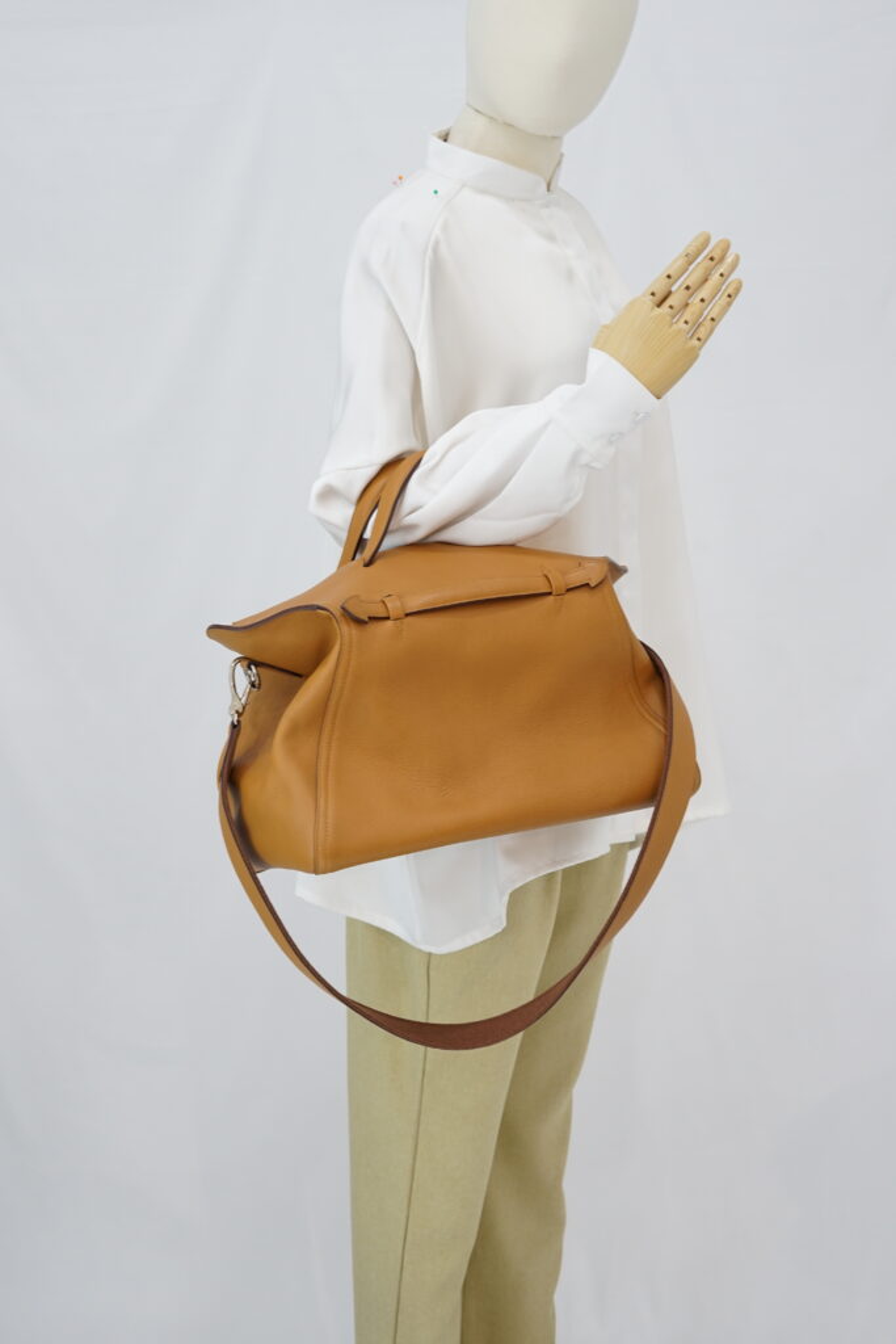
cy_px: 672
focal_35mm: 50
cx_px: 448
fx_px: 1866
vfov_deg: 39.6
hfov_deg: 27.0
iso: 640
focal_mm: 50
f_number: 6.3
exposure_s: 1/13
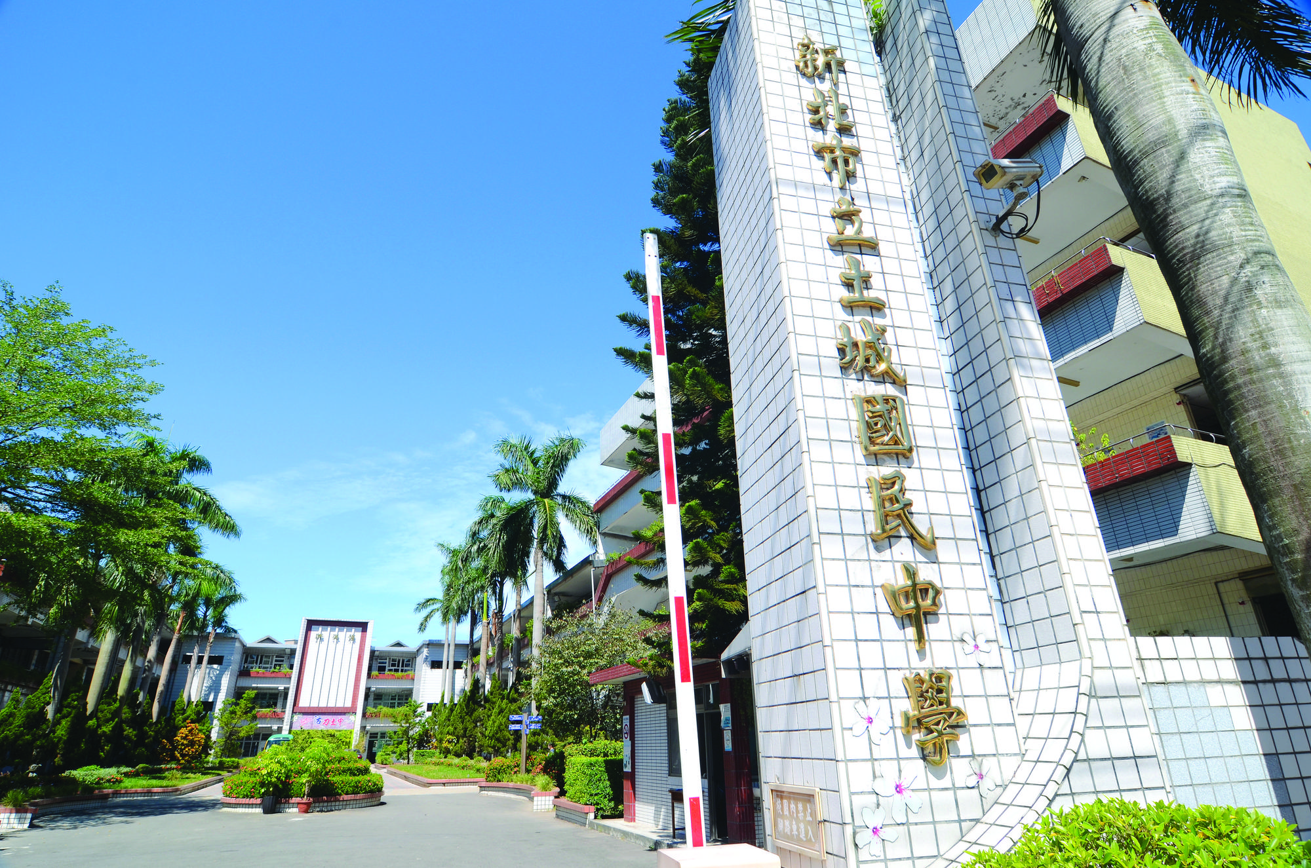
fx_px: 654
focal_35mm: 18
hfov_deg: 90.1
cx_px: 656
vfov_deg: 67.2
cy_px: 434
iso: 200
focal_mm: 12
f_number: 10
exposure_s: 1/200
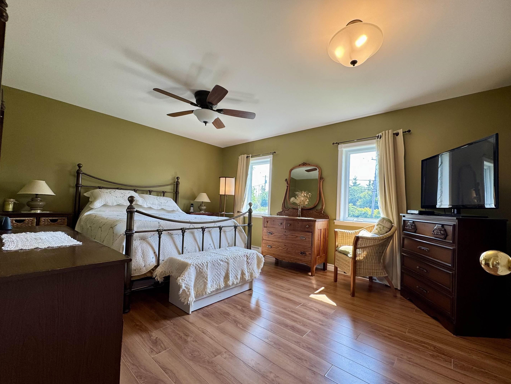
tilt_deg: +1.5
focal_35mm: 15
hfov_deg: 98.0
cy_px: 202
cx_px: 272
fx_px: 221
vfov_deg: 81.7
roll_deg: -2.7
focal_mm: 2.22
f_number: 2.2
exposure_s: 1/120
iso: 64
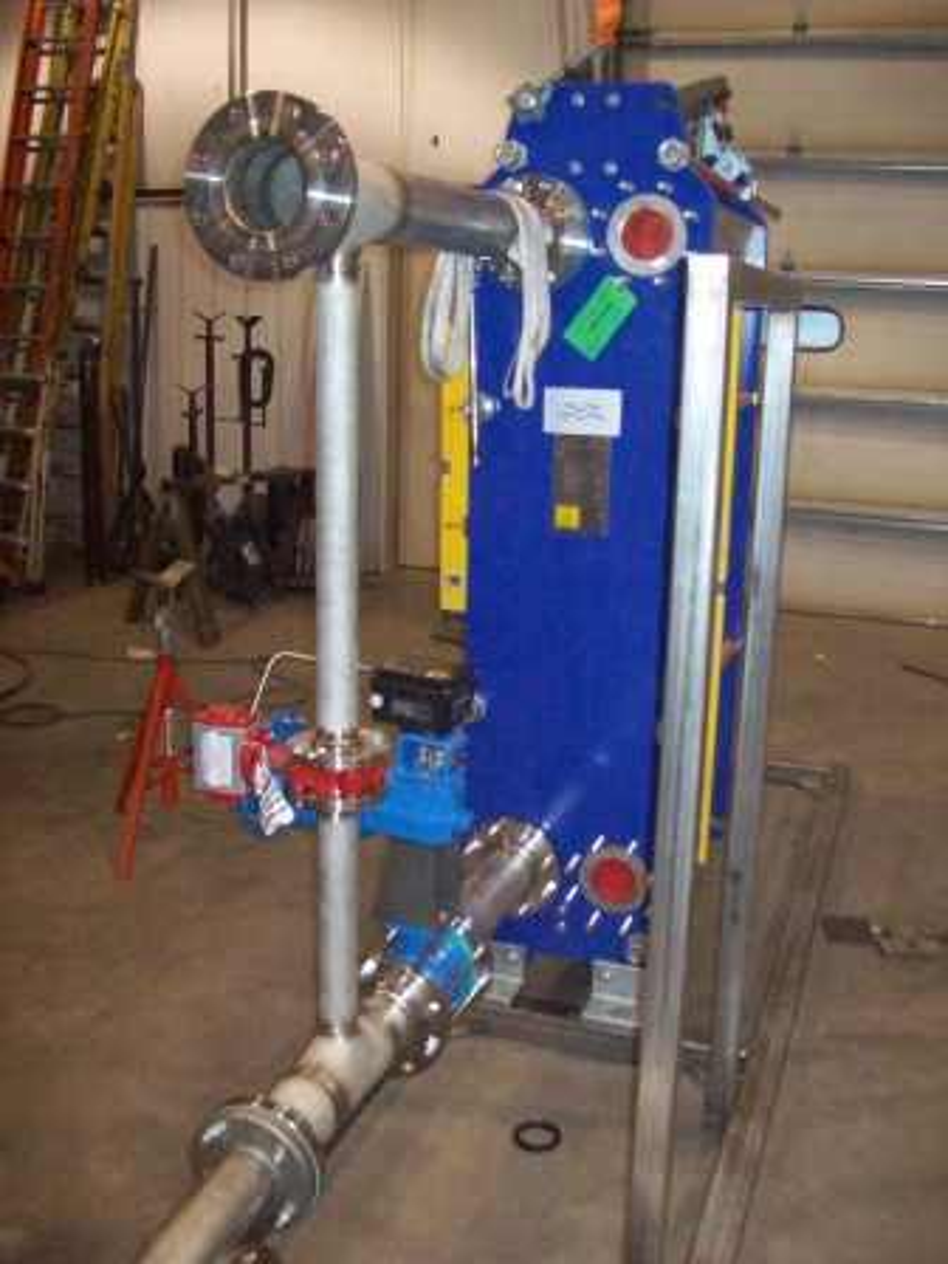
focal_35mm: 36
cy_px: 632
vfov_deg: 51.4
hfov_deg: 39.7
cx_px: 474
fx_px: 1315
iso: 800
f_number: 2.7
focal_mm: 6
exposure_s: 1/128
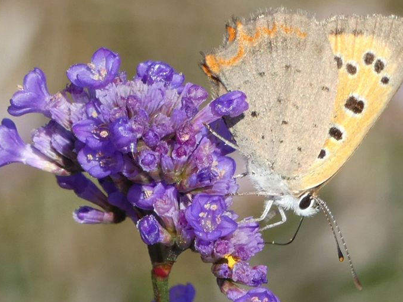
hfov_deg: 4.7
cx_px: 211
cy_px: 149
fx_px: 4948
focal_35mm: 425
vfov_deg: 3.5
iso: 80
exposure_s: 1/125
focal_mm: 60.8
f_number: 5.6
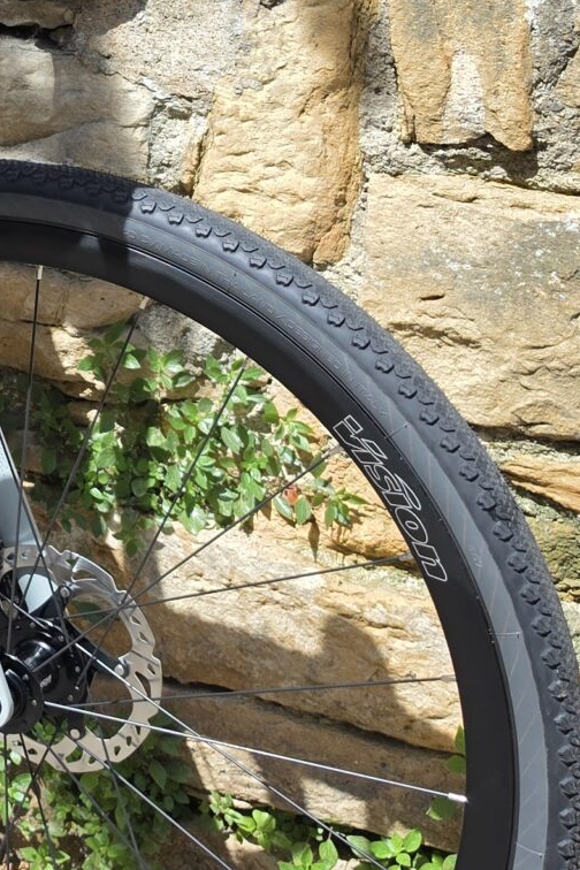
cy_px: 89
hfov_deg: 15.2
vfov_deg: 24.4
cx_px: -361
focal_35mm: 81
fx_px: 1957
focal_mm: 6.5
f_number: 1.4
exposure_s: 1/2565
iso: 64
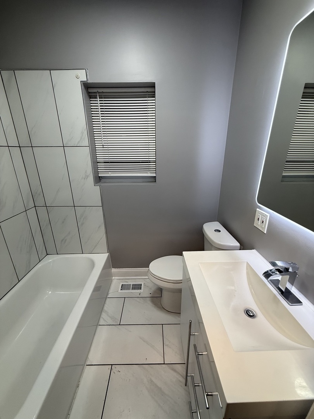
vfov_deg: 102.1
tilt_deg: -17.6
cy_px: 210
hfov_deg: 85.7
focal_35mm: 14
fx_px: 169
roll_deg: -1.0
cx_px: 157
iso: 160
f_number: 2.2
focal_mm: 2.22
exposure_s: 1/120
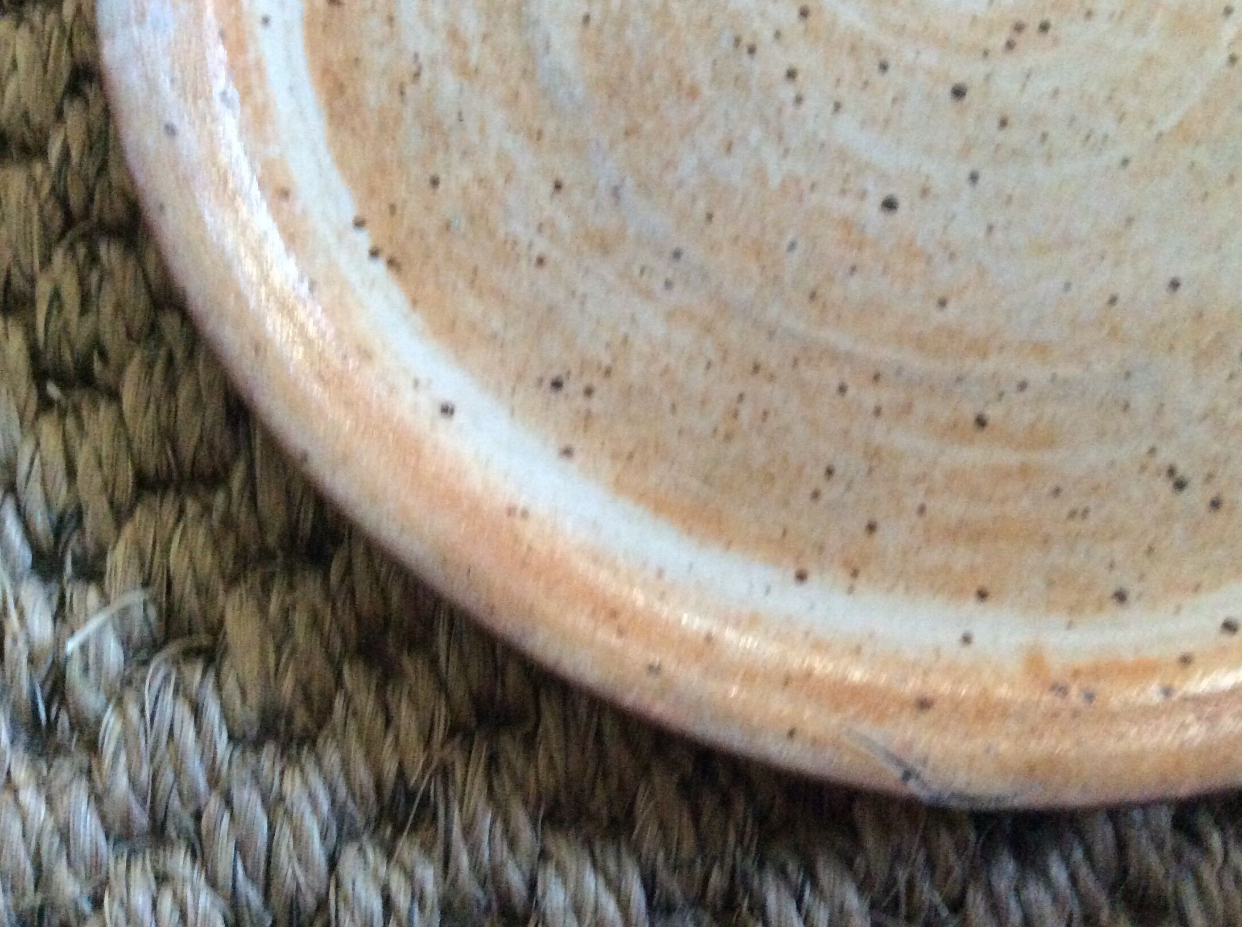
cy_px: 402
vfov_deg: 37.6
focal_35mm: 38
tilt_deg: -74.6
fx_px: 1361
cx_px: 719
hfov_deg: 48.9
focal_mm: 3.3
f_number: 2.4
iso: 400
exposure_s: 1/17
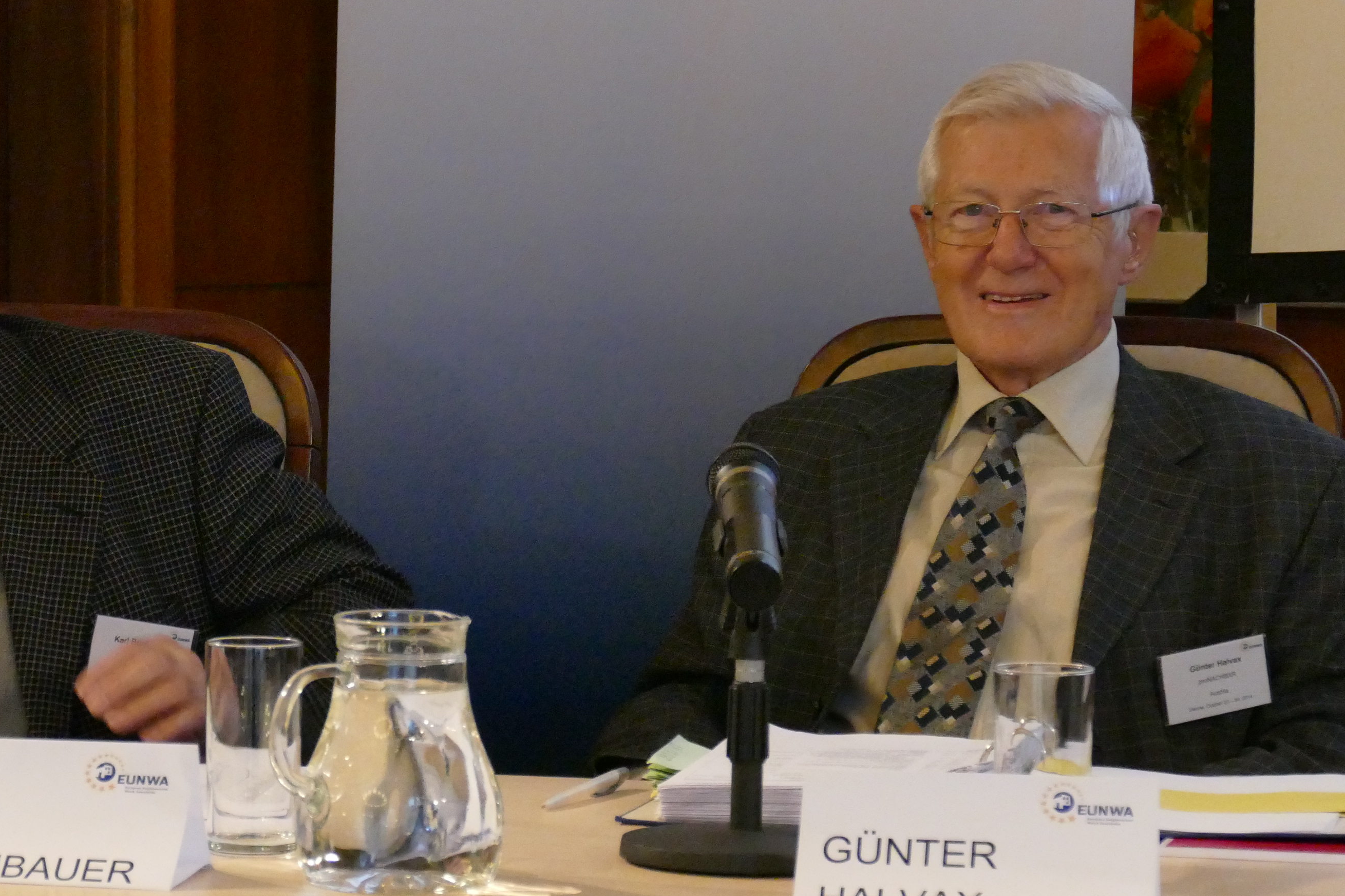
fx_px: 5380
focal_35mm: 144
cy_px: 437
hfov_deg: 14.2
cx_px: 446
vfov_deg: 9.5
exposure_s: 1/125
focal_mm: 35.42
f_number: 3.8
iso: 3200
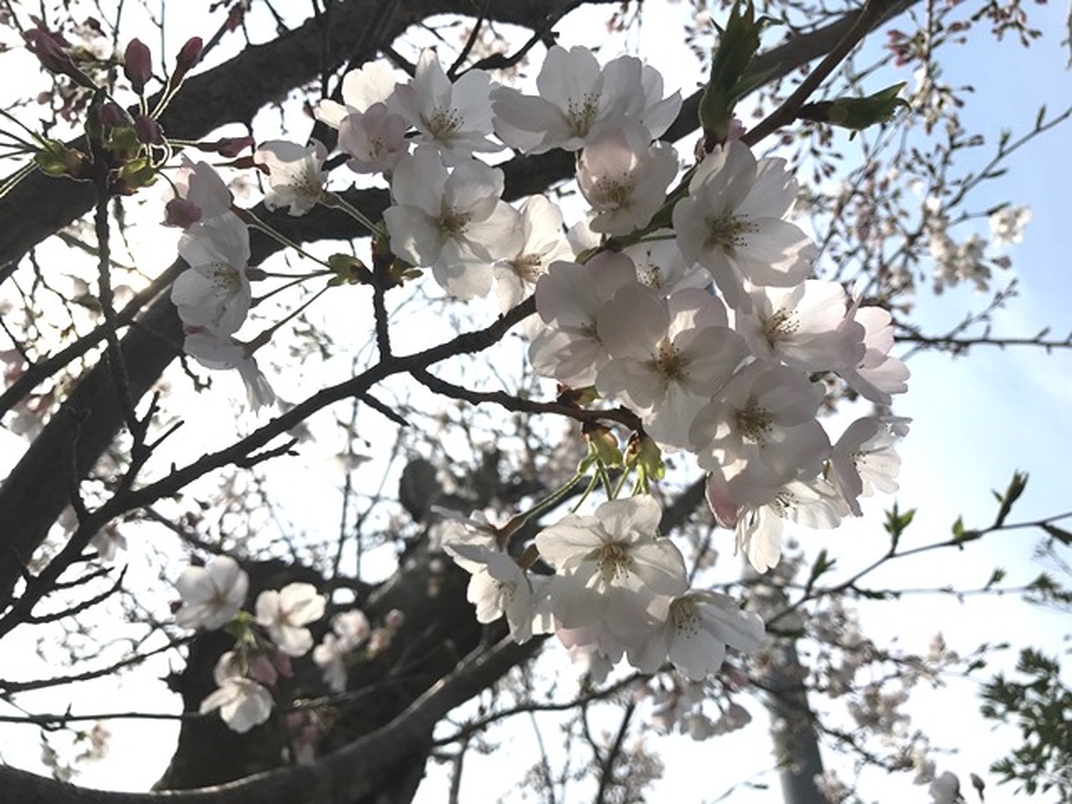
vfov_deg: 49.7
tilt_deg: +59.1
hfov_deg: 63.4
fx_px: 867
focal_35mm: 28
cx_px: 536
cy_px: 402
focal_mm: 3.99
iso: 20
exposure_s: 1/4566
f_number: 1.8
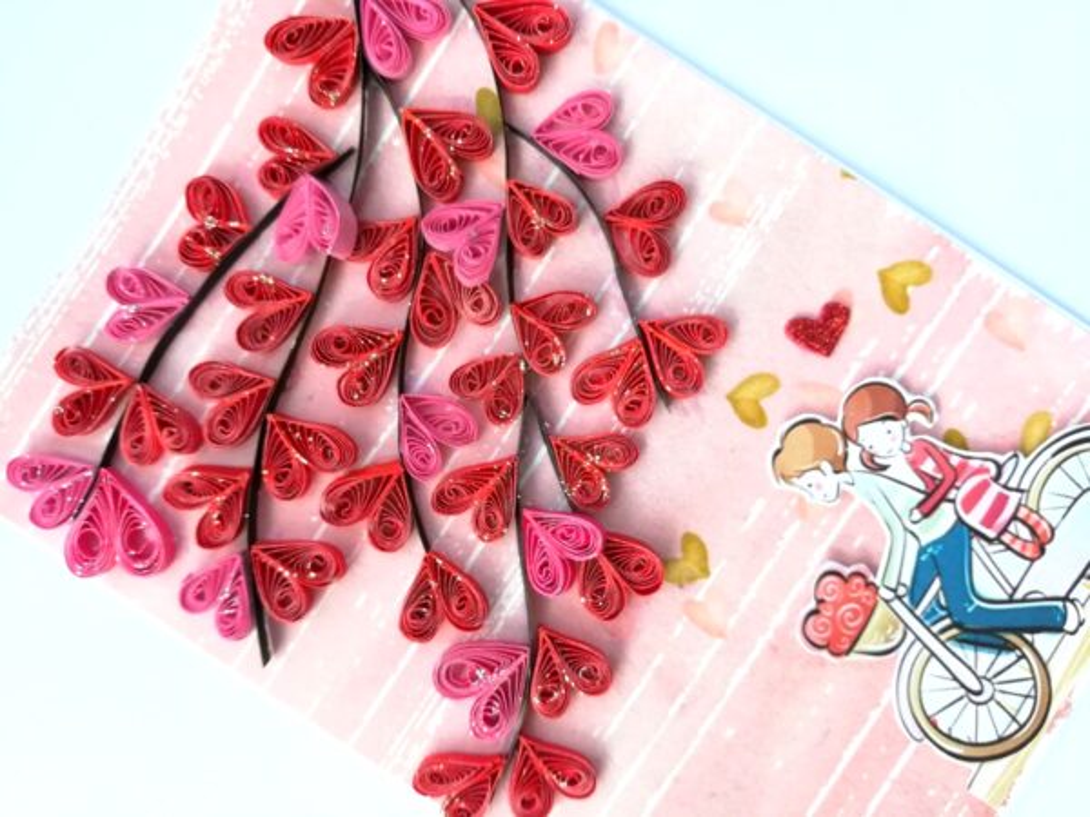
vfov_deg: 53.1
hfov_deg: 67.3
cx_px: 545
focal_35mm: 26
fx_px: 819
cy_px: 408
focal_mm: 3.83
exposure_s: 1/360
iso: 50
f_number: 2.2
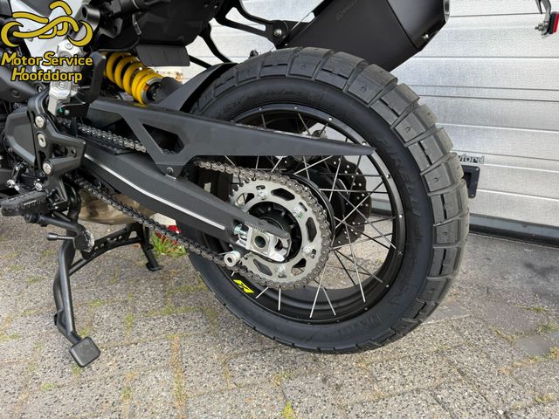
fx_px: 388
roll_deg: -0.8
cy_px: 210
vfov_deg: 56.8
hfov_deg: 71.6
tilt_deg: -19.3
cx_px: 280
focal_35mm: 24
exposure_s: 1/389
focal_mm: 6.76
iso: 80
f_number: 1.78
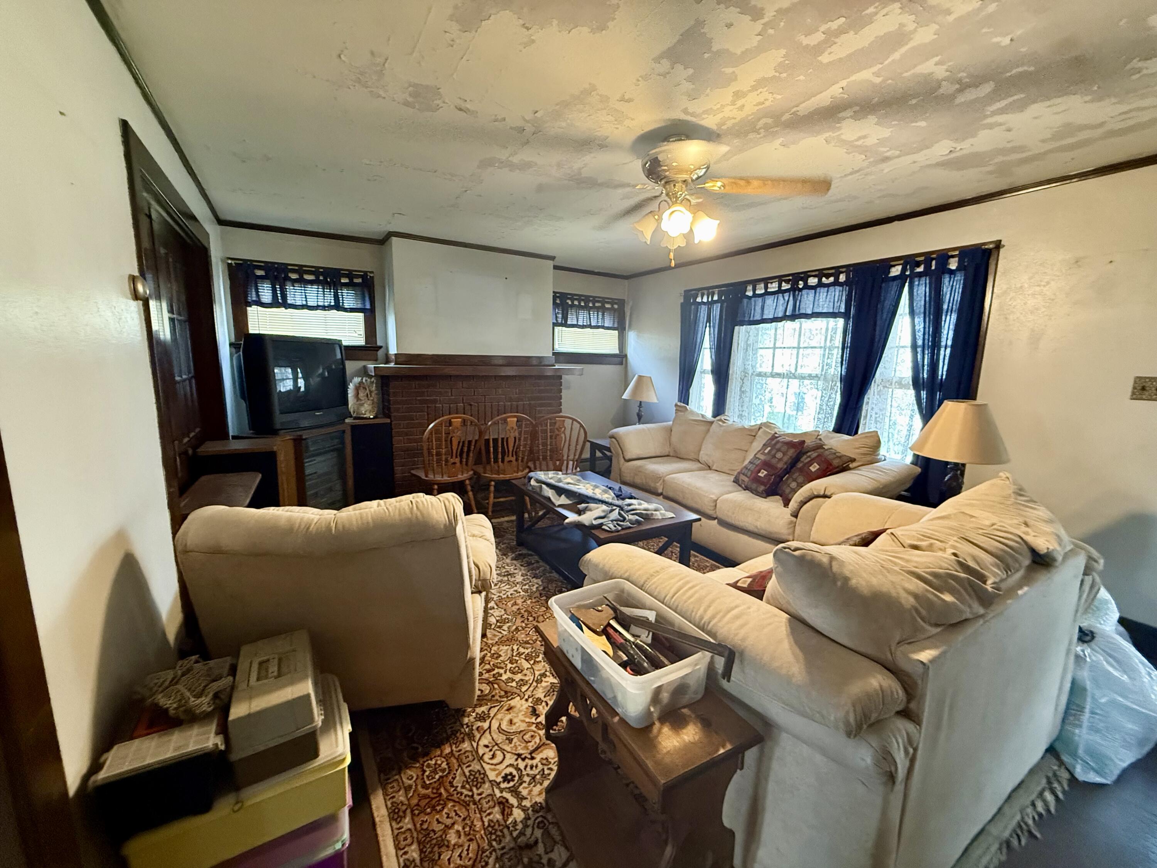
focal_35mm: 14
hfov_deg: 102.1
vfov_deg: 85.7
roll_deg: -1.3
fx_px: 468
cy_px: 434
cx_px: 578
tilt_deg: -7.4
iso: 640
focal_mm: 2.22
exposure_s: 1/60
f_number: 2.2
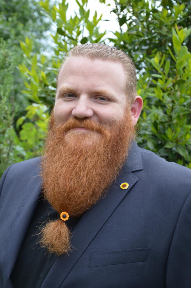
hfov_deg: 18.2
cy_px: 144
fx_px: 598
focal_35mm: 75
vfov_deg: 27.0
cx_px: 96
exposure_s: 1/160
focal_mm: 50
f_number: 5
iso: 100
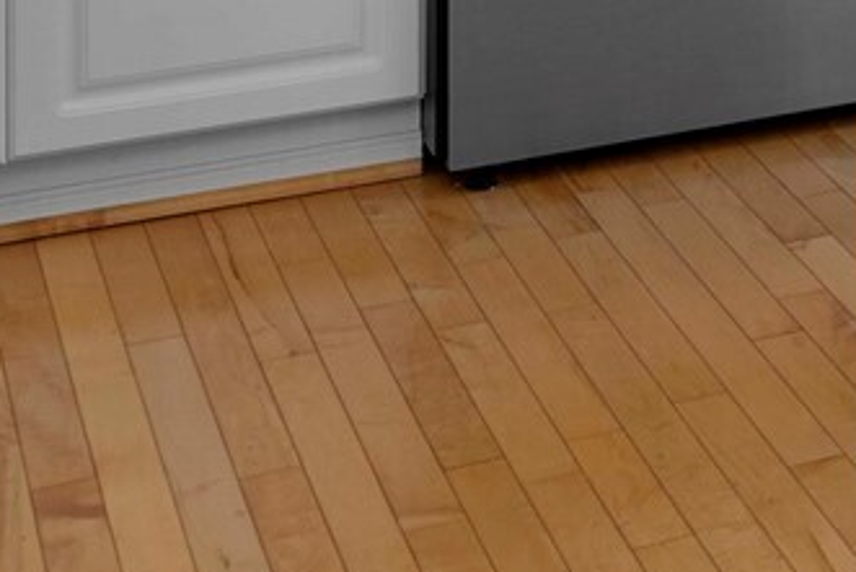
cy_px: -824
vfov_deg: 9.8
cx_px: 1584
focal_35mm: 123
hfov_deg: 14.5
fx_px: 2926
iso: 800
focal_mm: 24
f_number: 6.7
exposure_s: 1/30
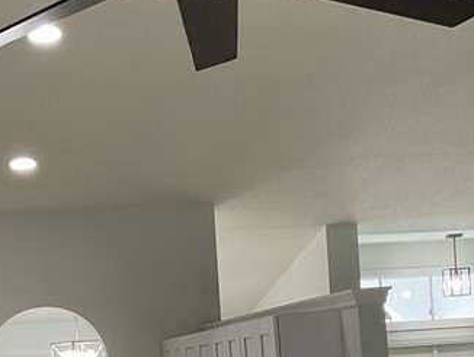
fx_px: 1247
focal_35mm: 91
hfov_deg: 21.4
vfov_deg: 15.9
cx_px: 129
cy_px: 376
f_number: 1.8
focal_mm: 3
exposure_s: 1/60
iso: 80
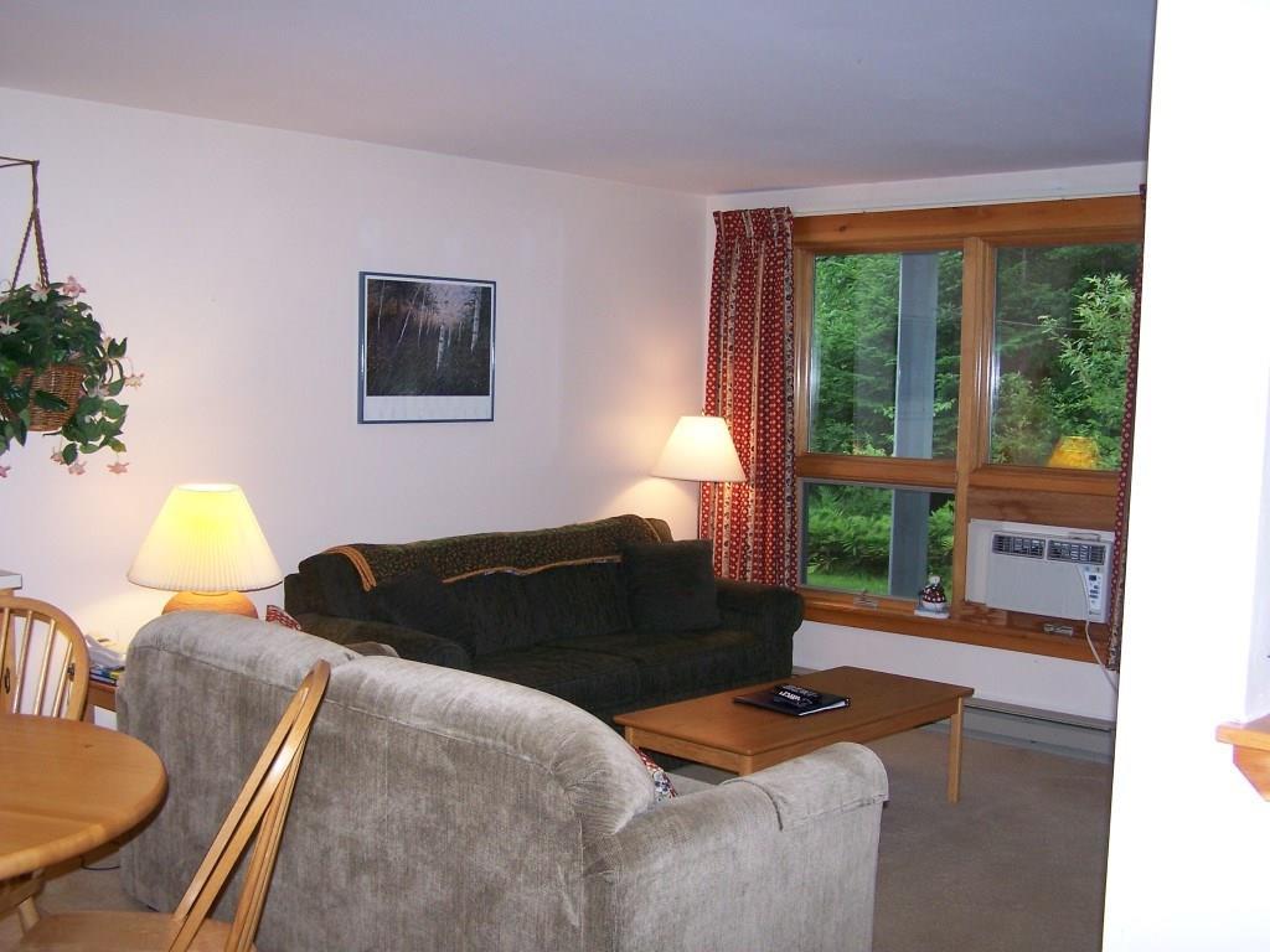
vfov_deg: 37.7
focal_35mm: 38
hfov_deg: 49.0
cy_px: 476
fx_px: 1394
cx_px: 635
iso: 140
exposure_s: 1/60
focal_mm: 6.3
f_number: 2.8
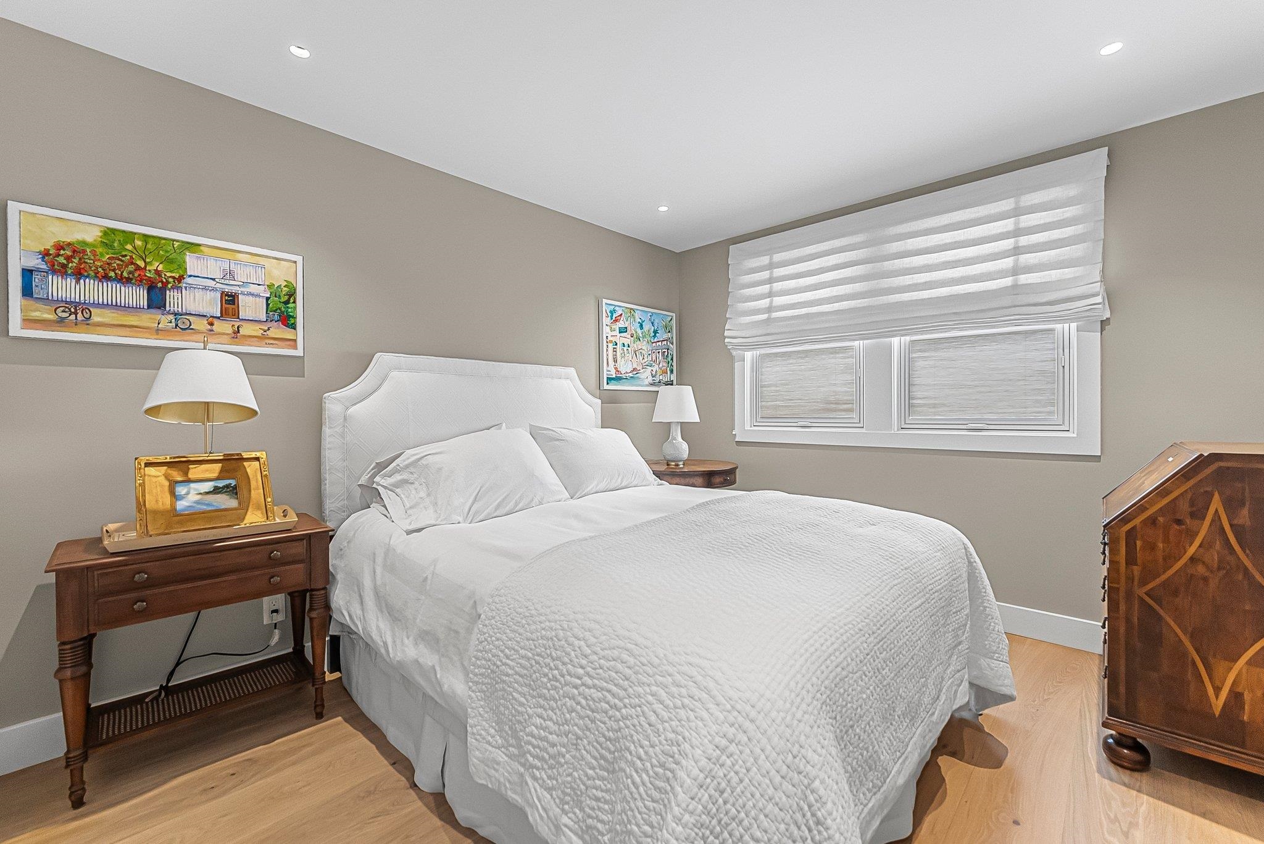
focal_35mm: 15
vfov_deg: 78.9
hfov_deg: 101.9
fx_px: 513
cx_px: 632
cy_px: 422
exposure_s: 1/50
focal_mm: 14.6
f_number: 7.1
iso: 2500
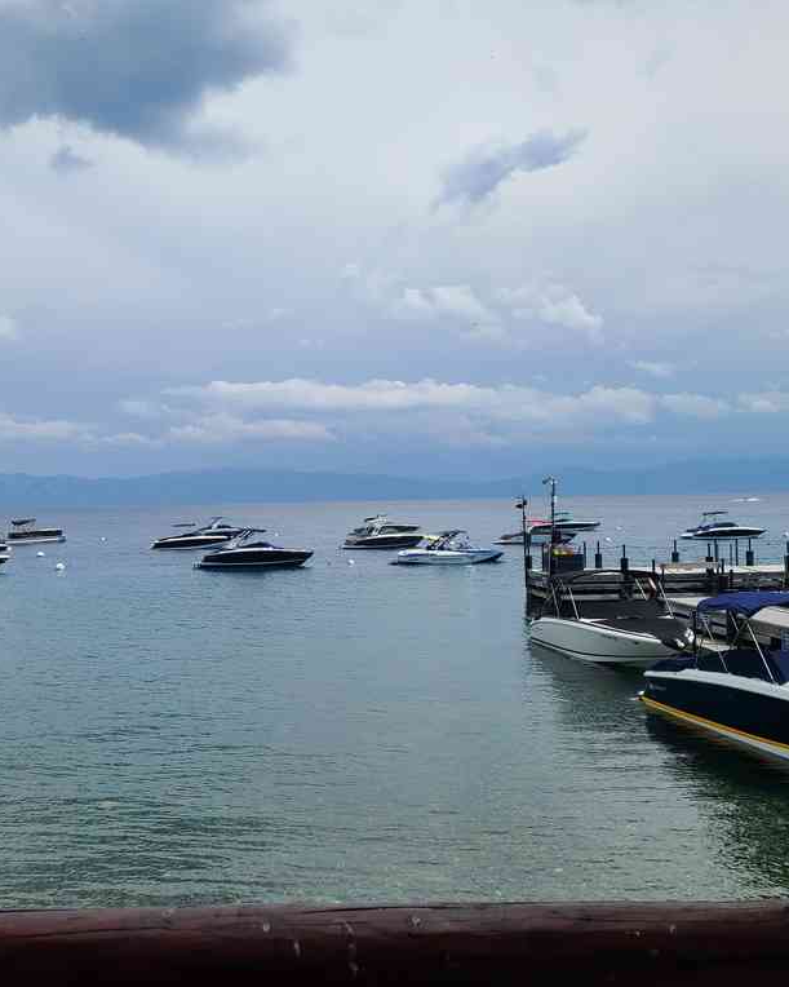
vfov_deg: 52.8
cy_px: 495
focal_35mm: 34
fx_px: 993
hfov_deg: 42.6
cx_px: 243
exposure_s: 1/2913
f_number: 1.8
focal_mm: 5.4
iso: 40
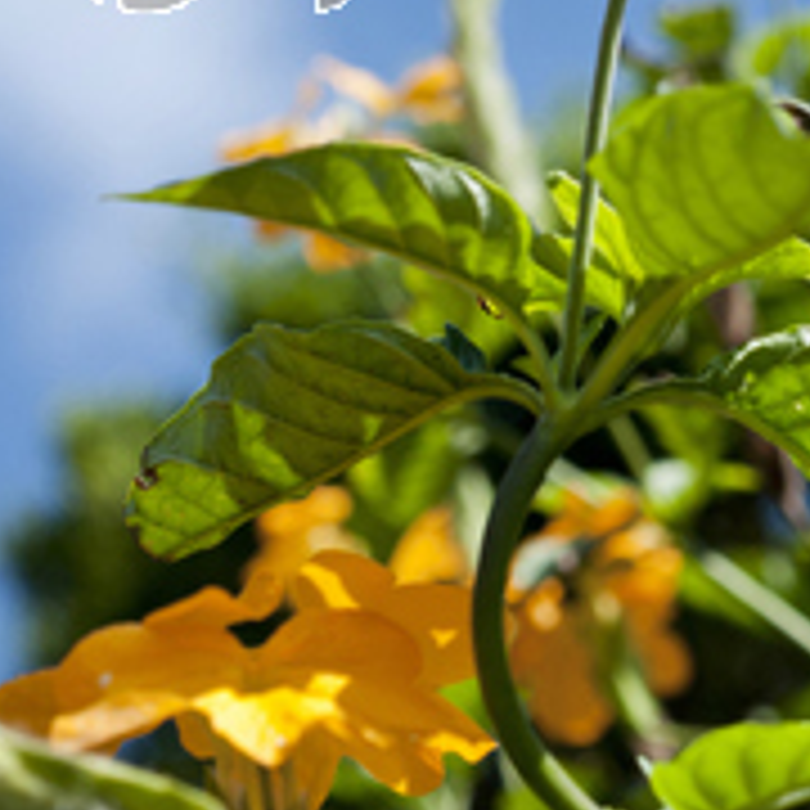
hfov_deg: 13.7
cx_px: 610
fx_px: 3362
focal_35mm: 127
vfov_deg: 13.5
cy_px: -72
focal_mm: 40
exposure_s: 1/320
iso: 100
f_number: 9
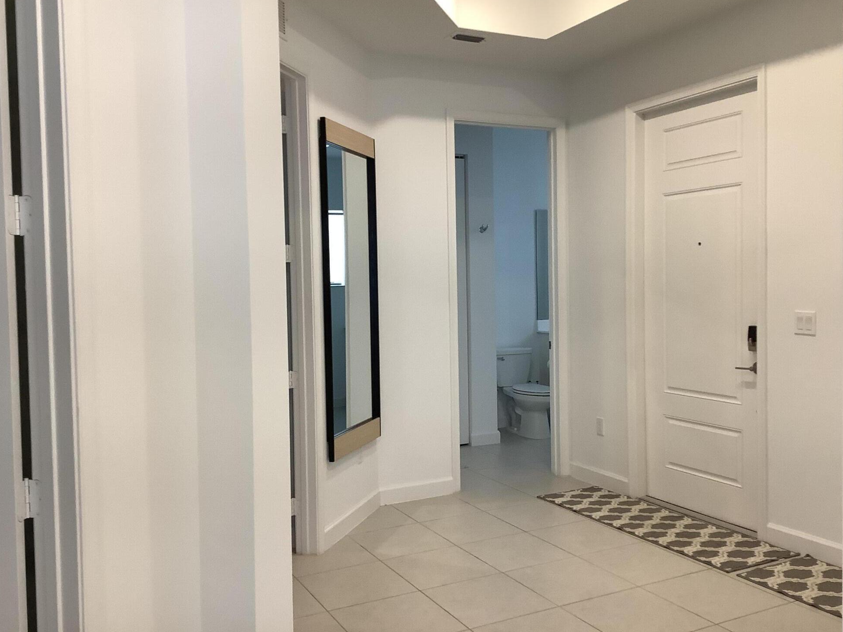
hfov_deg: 56.8
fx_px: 779
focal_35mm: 32
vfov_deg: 44.1
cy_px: 307
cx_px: 418
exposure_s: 1/50
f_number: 2.4
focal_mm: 3.3
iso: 125
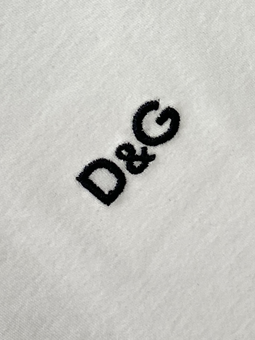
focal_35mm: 26
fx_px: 255
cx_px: 128
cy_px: 170
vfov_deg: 67.3
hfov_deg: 53.1
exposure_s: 1/121
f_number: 1.8
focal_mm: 4.25
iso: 50
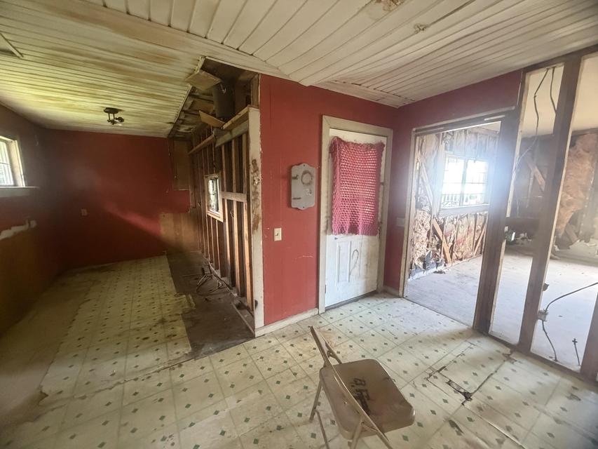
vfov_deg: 85.7
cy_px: 224
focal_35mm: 14
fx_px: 242
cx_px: 299
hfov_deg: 102.1
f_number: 2.2
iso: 800
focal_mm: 2.22
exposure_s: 1/60
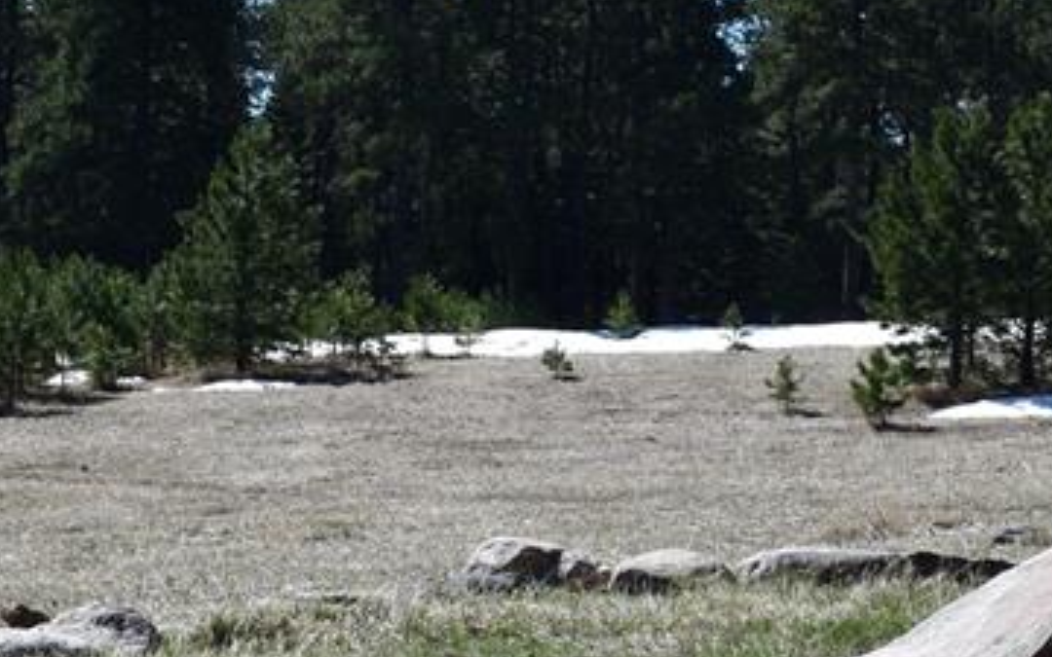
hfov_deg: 18.4
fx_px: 3240
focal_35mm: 113
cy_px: 447
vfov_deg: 11.6
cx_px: 584
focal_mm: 26
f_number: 11
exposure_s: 1/500
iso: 400
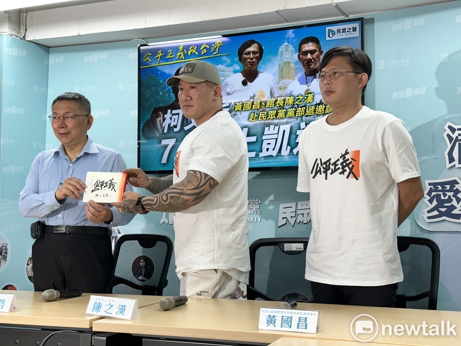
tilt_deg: +3.1
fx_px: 639
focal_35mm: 48
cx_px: 230
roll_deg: -0.6
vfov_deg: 30.3
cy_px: 173
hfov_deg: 39.7
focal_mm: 6.86
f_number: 1.78
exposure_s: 1/60
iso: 100
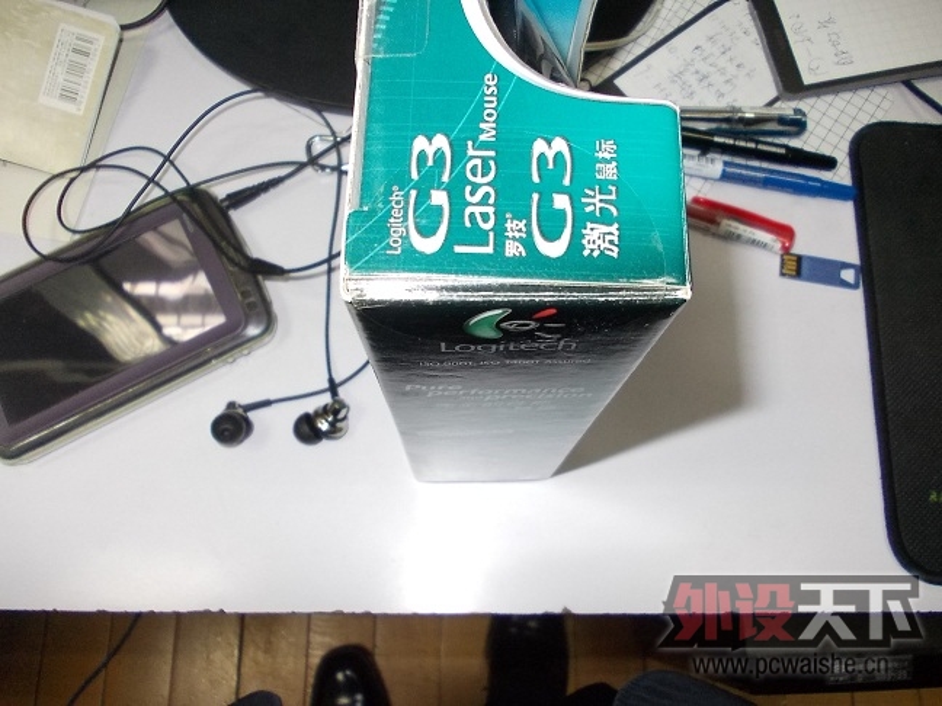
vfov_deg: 49.7
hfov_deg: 63.4
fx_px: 762
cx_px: 471
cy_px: 353
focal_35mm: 28
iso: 200
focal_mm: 4
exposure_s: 1/25
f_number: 2.7
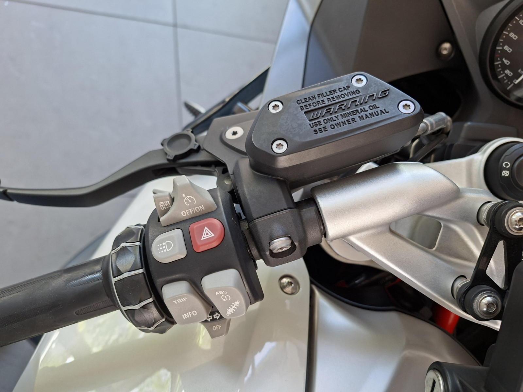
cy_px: 196
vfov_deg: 58.9
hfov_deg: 73.9
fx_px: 347
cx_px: 262
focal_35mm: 23
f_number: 1.8
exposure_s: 1/120
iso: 250
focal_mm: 5.54
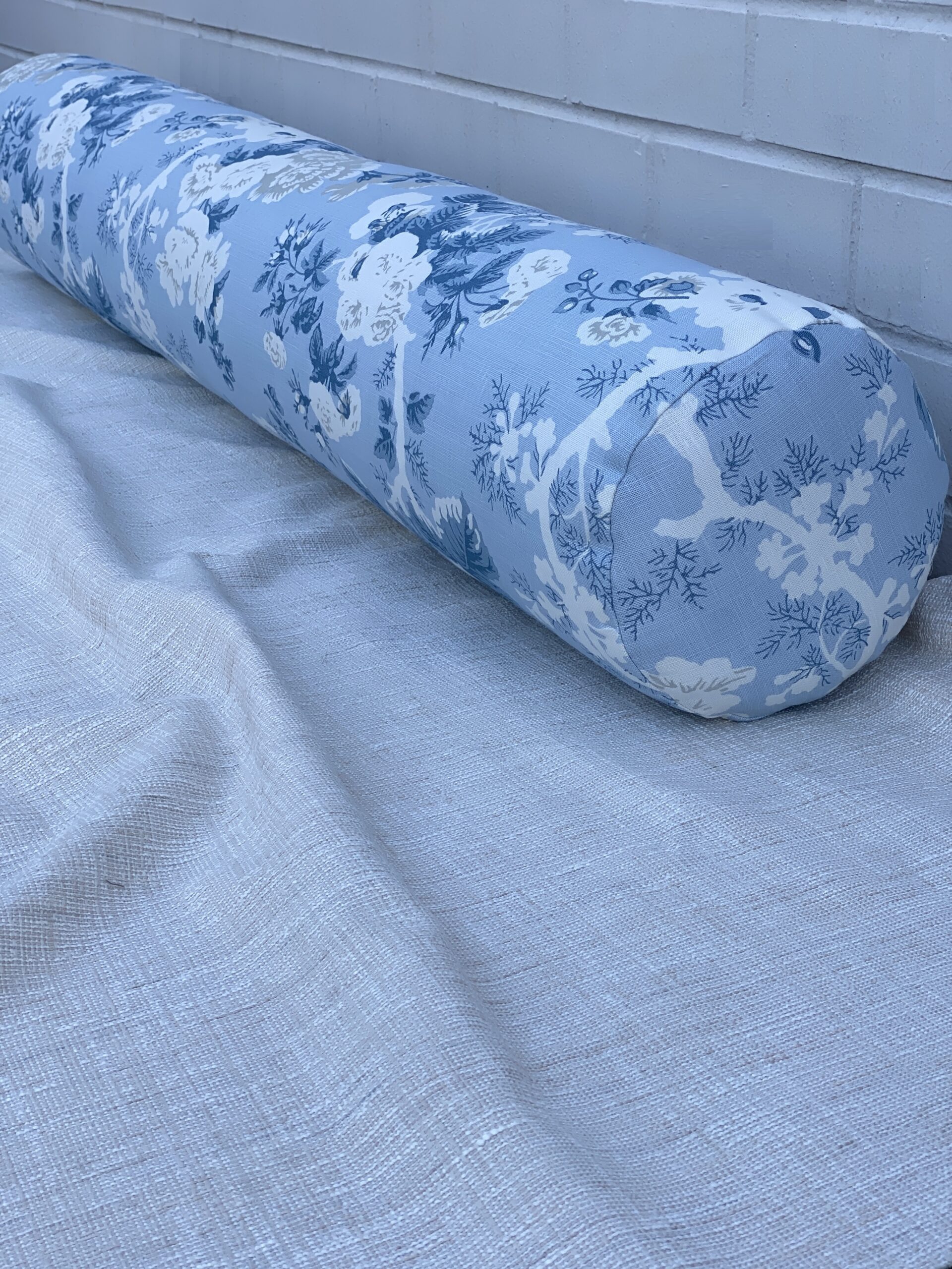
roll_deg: +0.6
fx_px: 1907
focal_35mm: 52
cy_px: 634
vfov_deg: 36.8
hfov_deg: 28.0
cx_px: 476
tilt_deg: -21.4
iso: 20
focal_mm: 6
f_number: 2
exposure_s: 1/189
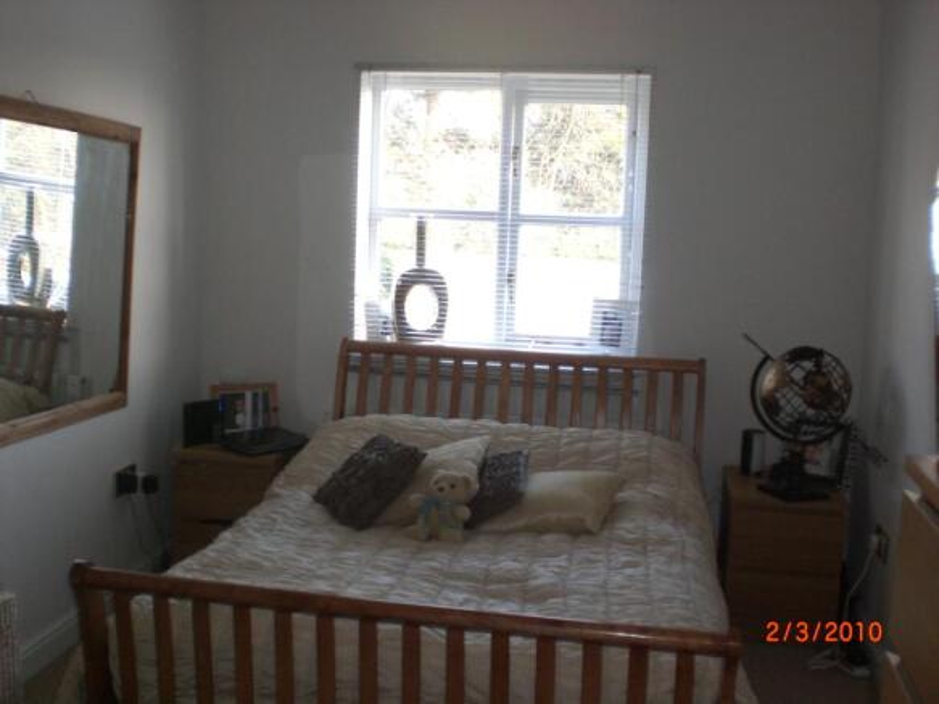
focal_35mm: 38
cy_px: 352
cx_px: 470
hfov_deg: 49.0
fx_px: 1031
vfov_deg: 37.7
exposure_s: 1/50
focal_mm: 6.3
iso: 200
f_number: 3.1
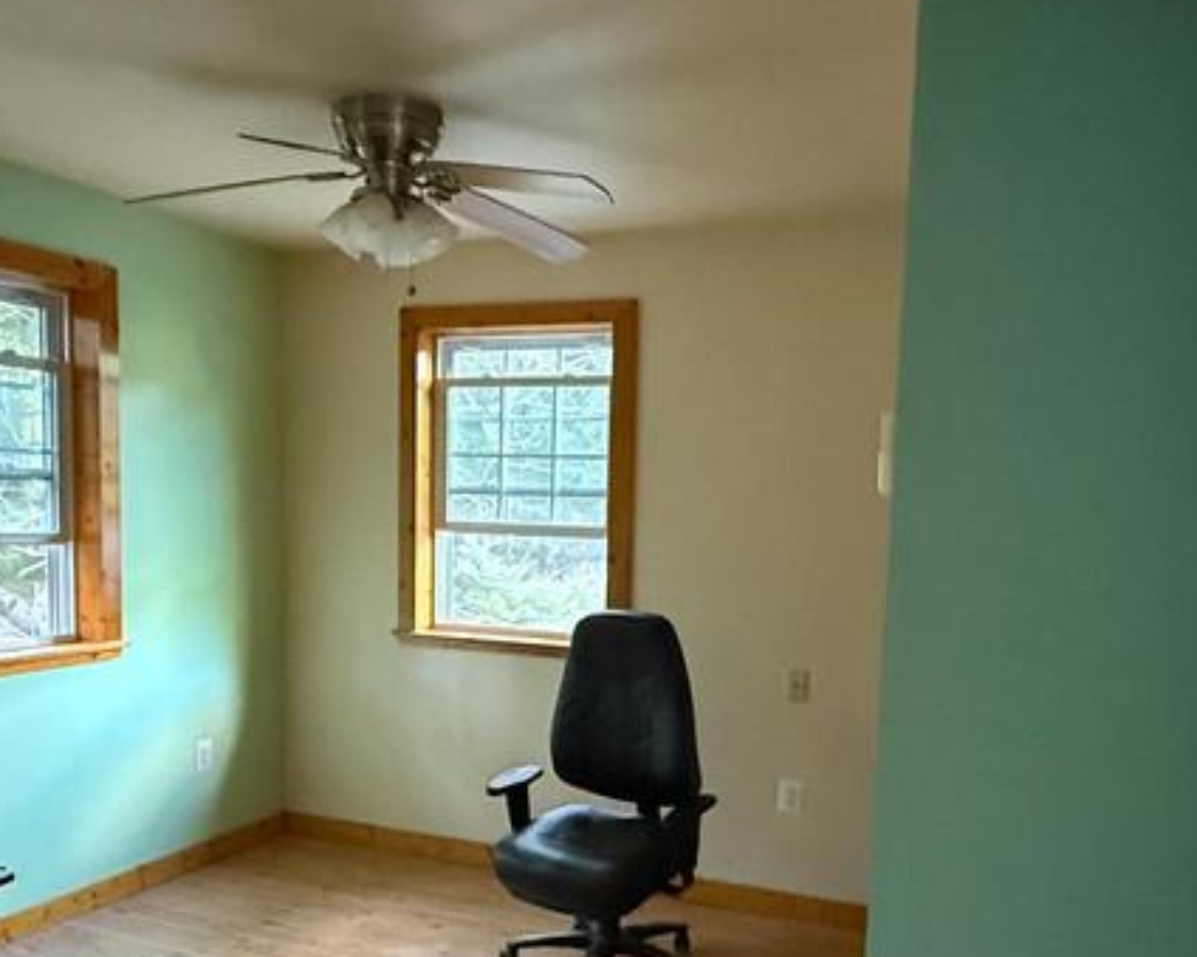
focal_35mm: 33
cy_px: 635
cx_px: 615
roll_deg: -1.6
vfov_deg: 43.9
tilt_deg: -8.5
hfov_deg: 54.2
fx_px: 1169
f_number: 2.2
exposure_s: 1/60
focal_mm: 2.22
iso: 1250
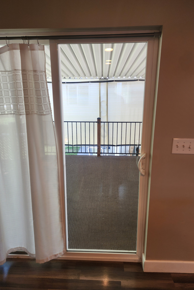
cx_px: 98
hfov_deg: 53.1
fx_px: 194
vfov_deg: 73.7
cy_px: 145
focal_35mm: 24
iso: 50
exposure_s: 1/120
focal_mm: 6.4
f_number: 1.8
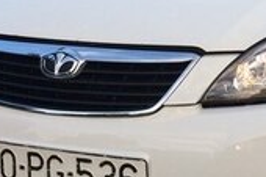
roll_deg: +0.0
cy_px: -79
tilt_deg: -13.3
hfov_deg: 17.1
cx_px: 269
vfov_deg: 11.3
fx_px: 864
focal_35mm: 117
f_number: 2.2
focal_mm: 4.15
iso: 32
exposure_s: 1/471
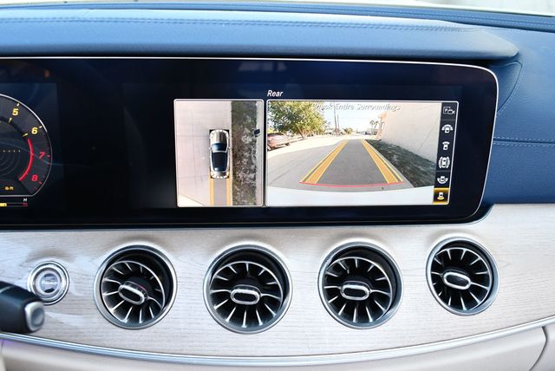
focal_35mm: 36
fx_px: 555
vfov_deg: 36.9
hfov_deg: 53.1
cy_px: 186
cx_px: 278
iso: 640
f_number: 3.5
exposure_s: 1/250
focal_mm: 18
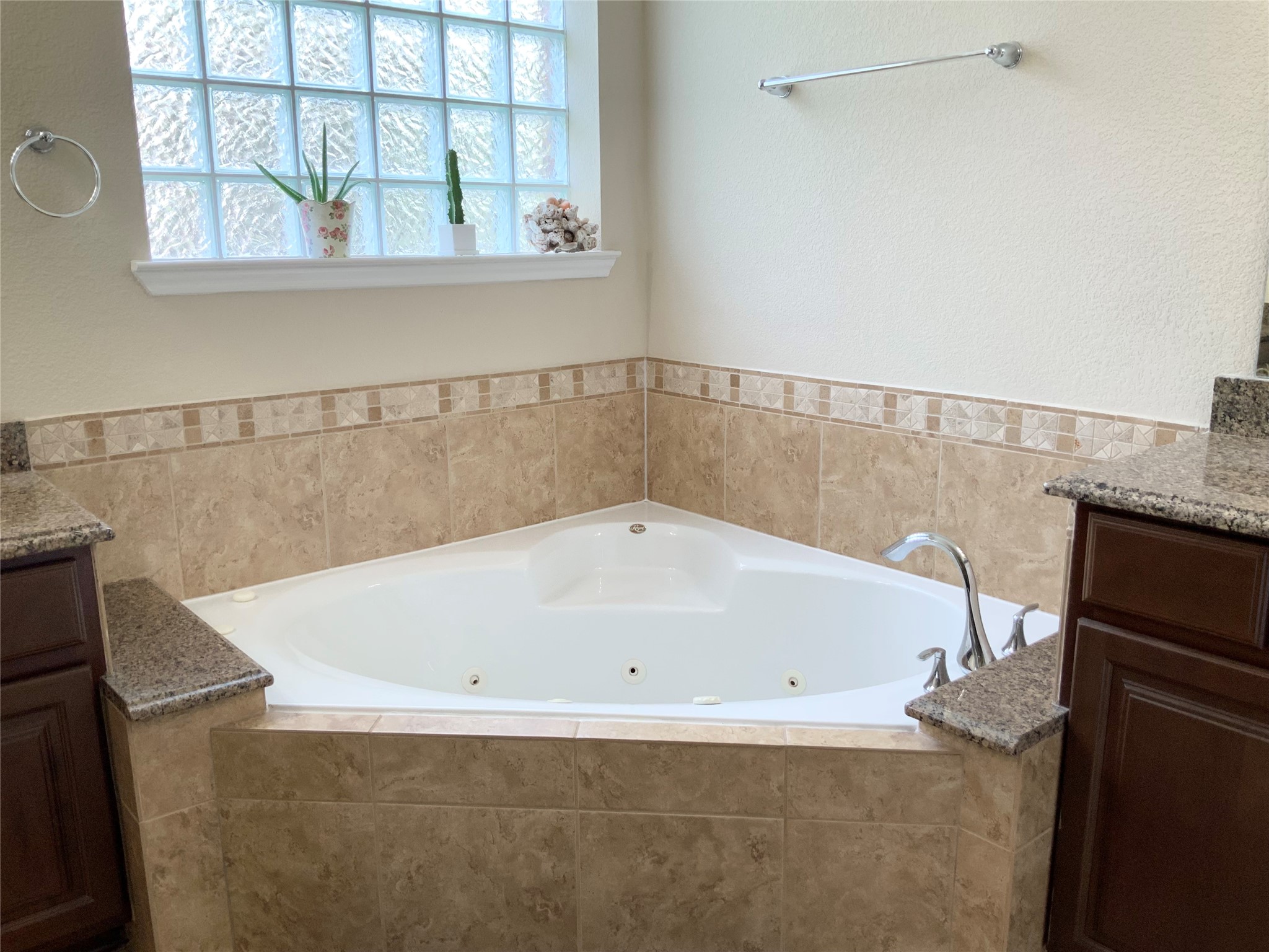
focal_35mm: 29
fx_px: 1063
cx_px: 634
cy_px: 476
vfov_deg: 48.2
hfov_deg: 61.7
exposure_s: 1/60
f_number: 1.8
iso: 40
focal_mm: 3
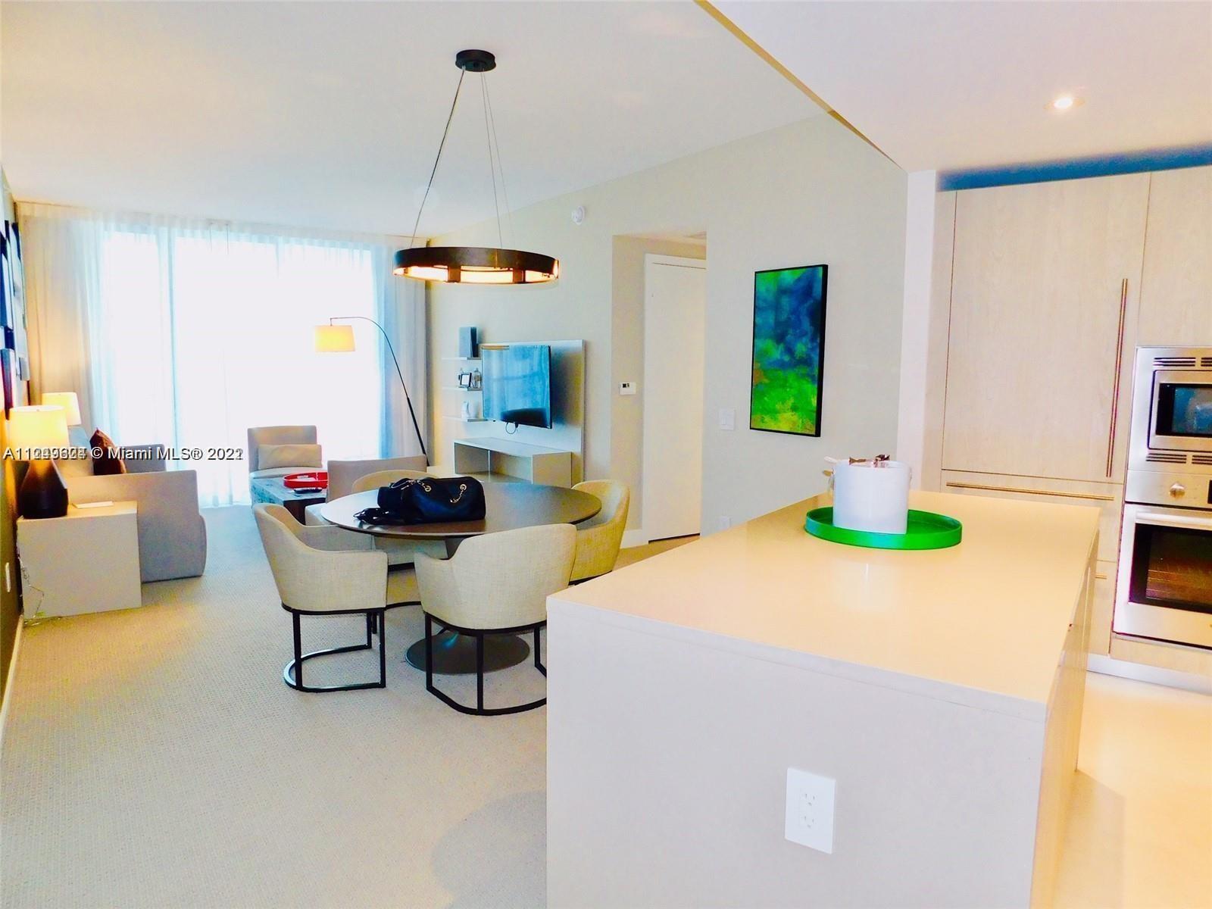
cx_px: 606
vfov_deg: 58.9
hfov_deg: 73.9
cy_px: 454
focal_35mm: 23
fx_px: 805
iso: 200
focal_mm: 4
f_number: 3
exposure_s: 1/30
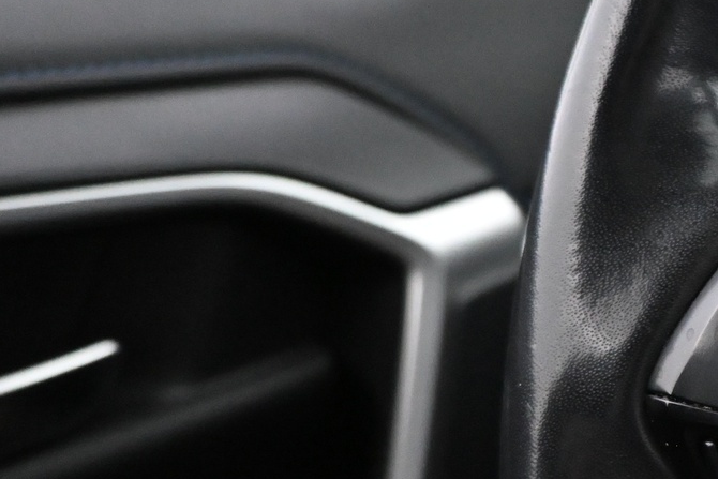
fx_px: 1157
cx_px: 816
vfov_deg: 23.1
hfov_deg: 30.4
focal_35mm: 58
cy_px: 375
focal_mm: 16
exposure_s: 1/60
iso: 6400
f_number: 3.5
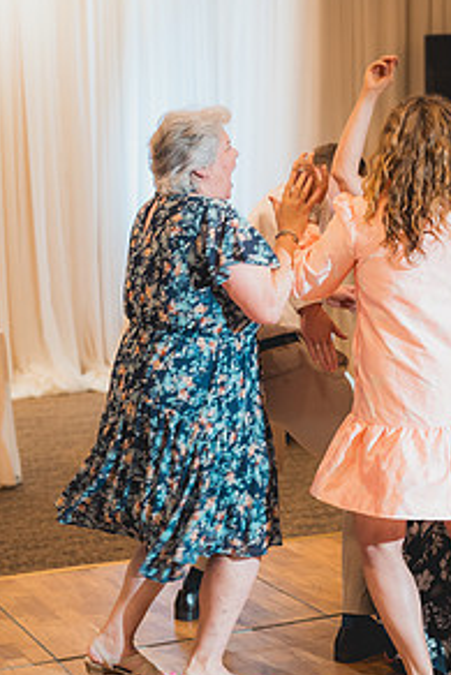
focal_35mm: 77
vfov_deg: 26.2
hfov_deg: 17.7
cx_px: 252
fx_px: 1445
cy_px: 266
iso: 1250
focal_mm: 50
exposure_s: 1/160
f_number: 2
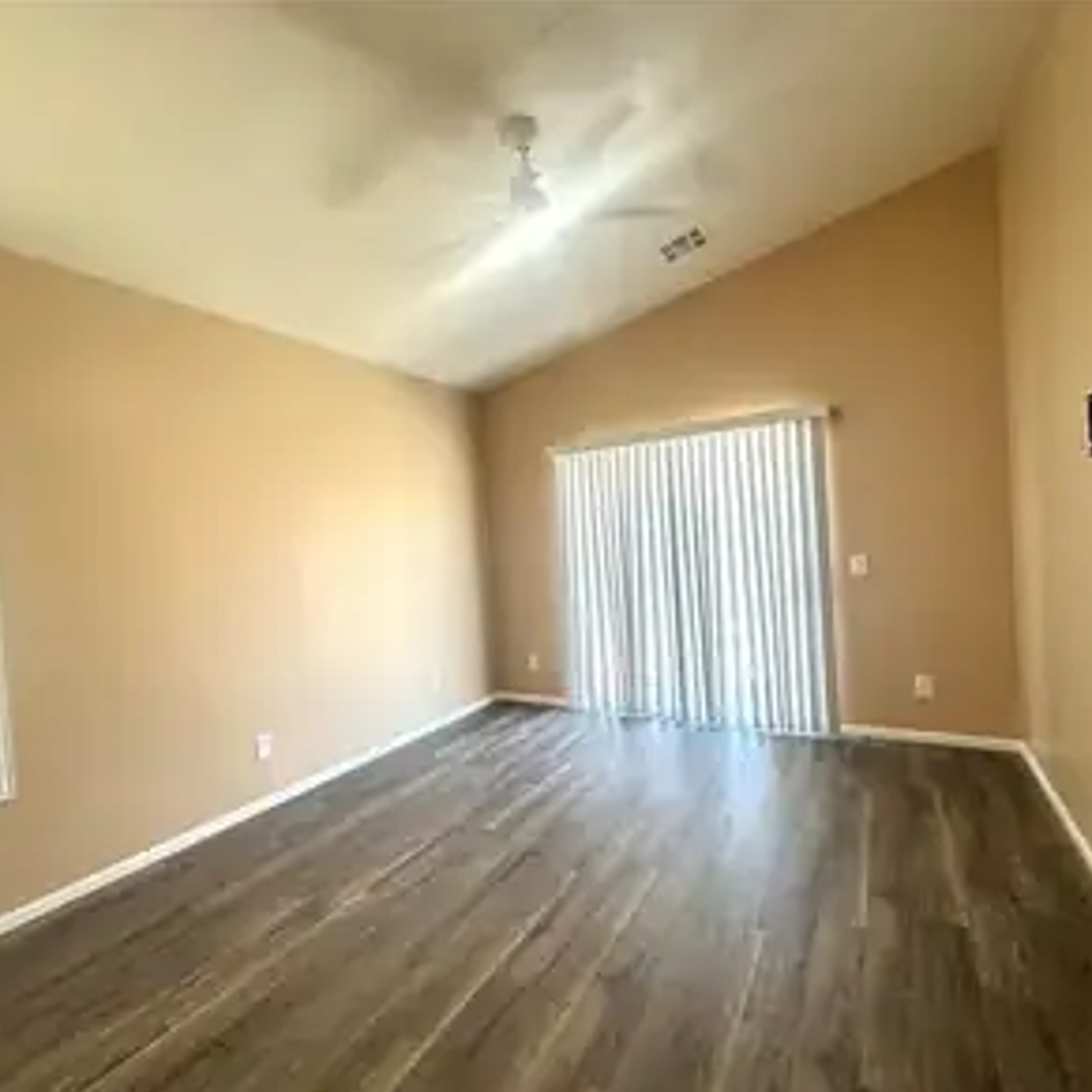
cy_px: 559
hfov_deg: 83.9
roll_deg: +3.6
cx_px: 510
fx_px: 607
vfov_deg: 84.0
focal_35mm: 17
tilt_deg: -2.0
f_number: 2.2
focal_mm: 2.22
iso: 125
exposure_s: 1/120
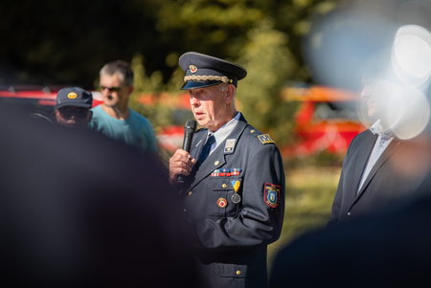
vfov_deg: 5.7
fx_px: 2891
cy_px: 114
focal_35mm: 241
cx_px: 260
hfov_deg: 8.5
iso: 100
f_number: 2.8
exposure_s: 1/1600
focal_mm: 200
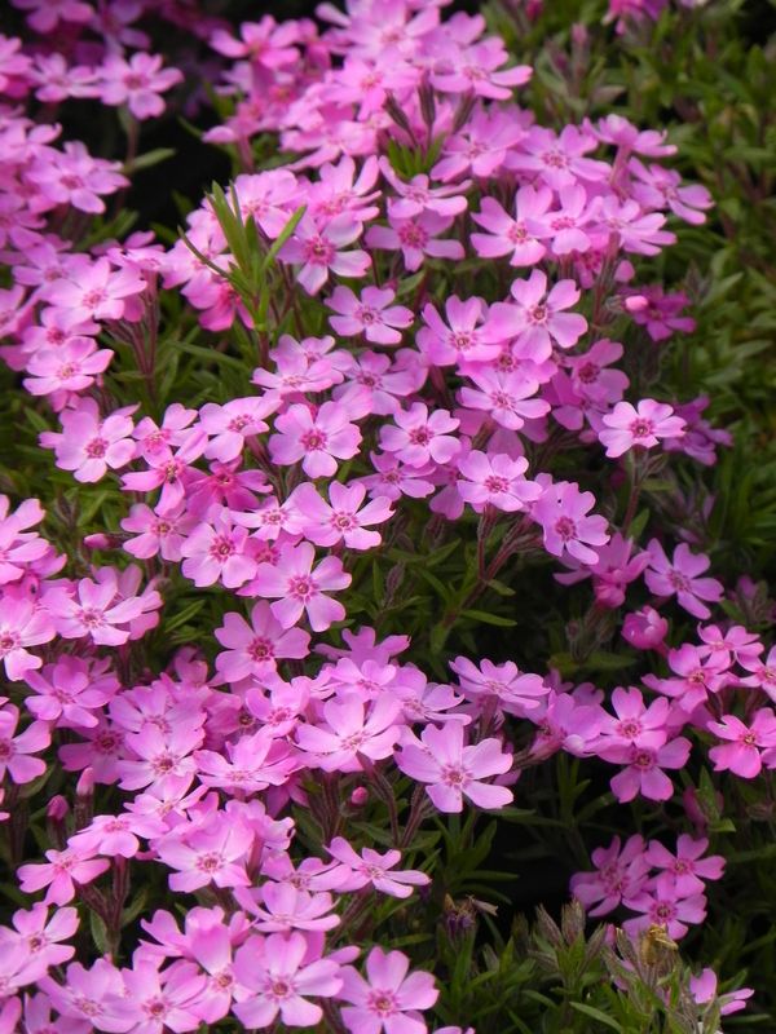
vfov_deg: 4.1
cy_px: 517
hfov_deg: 3.1
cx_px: 388
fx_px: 14377
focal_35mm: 481
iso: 160
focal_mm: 85.6
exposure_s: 1/640
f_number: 5
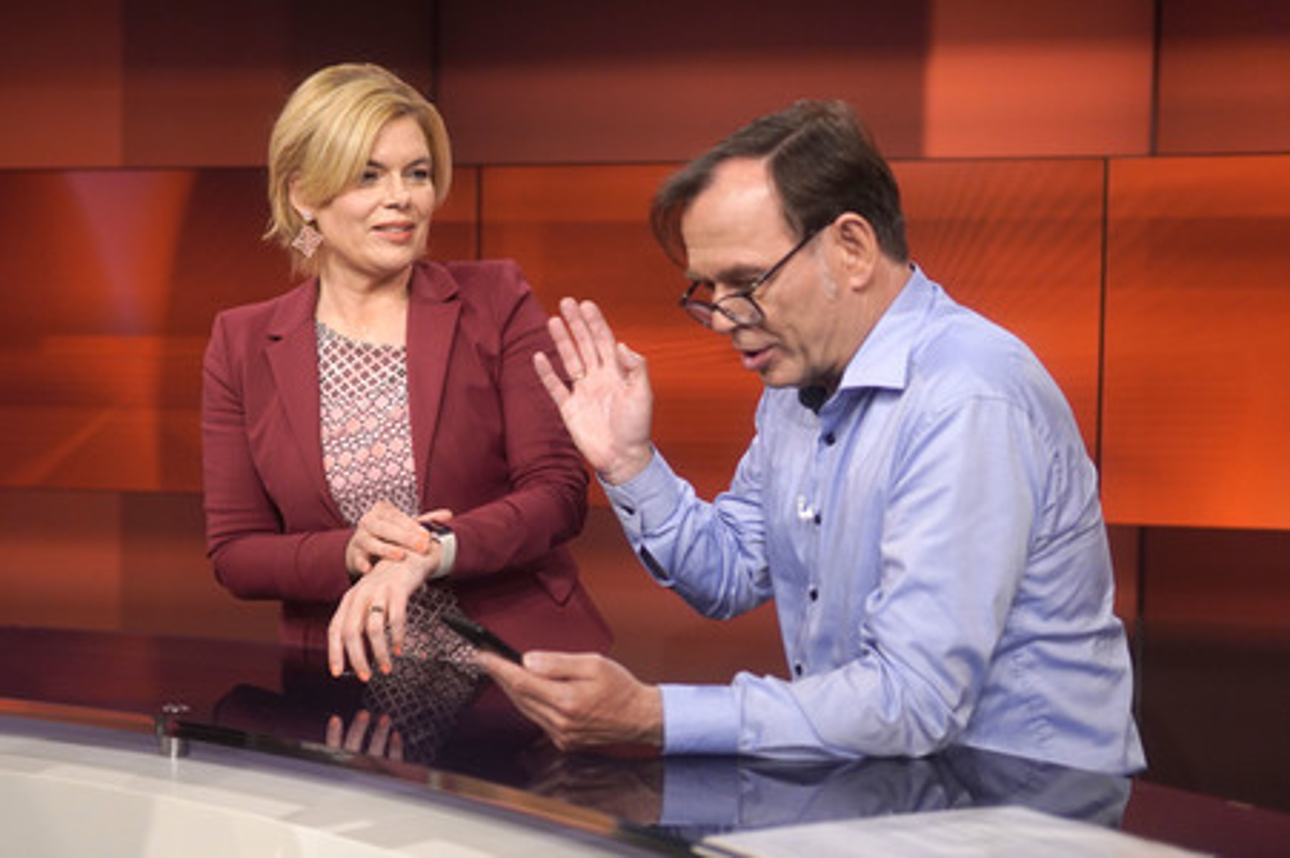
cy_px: 429
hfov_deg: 43.6
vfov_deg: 29.8
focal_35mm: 45
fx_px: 1611
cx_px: 645
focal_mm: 30
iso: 640
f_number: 1.4
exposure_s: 1/640
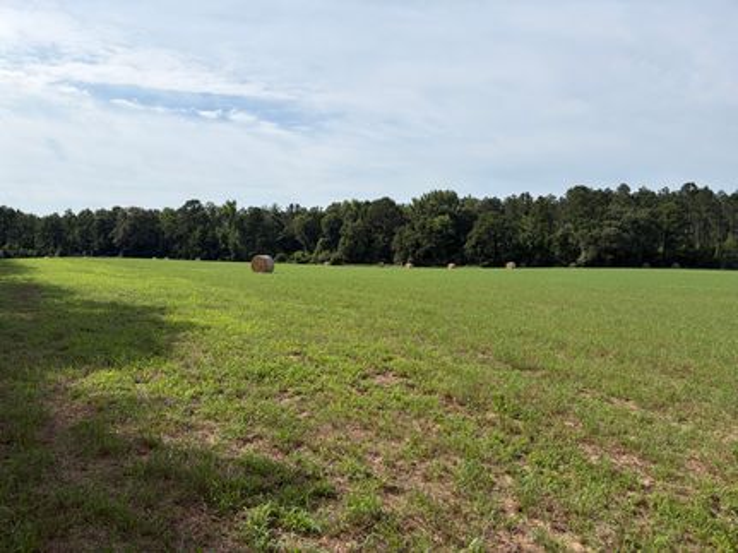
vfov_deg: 53.0
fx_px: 554
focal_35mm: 26
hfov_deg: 67.3
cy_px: 276
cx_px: 369
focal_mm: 5.96
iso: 50
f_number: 1.6
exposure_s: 1/4950
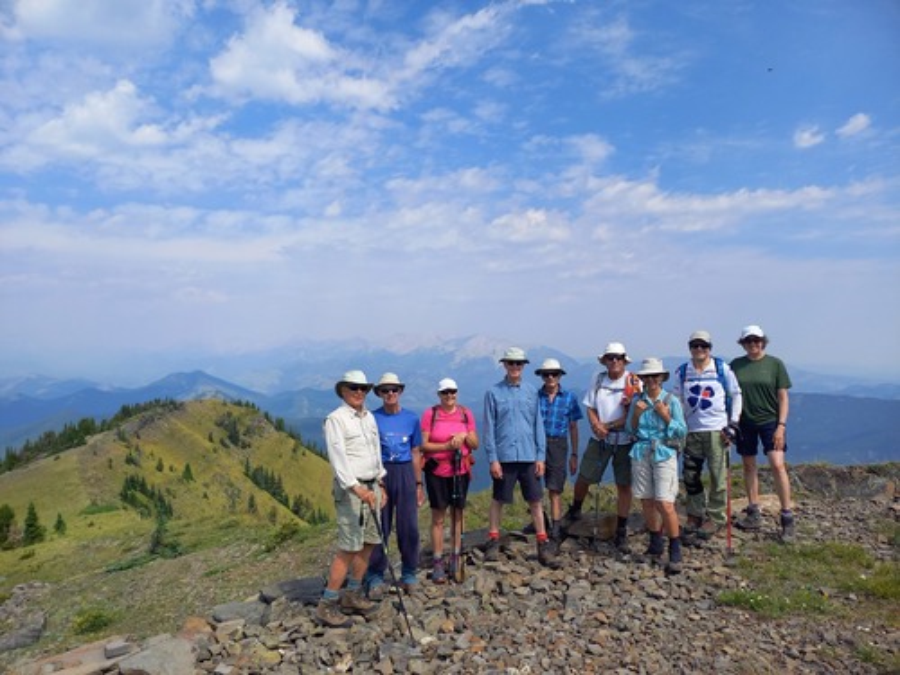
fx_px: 650
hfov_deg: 69.4
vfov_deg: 54.9
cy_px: 338
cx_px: 450
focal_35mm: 25
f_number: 1.8
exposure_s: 1/1218
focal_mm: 4.65
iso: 50
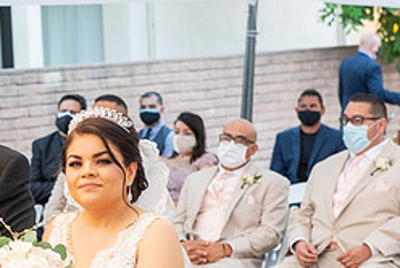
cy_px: 258
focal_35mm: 181
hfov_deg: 11.2
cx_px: -3
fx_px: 2013
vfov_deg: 7.6
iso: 800
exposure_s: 1/125
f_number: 6.3
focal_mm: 70
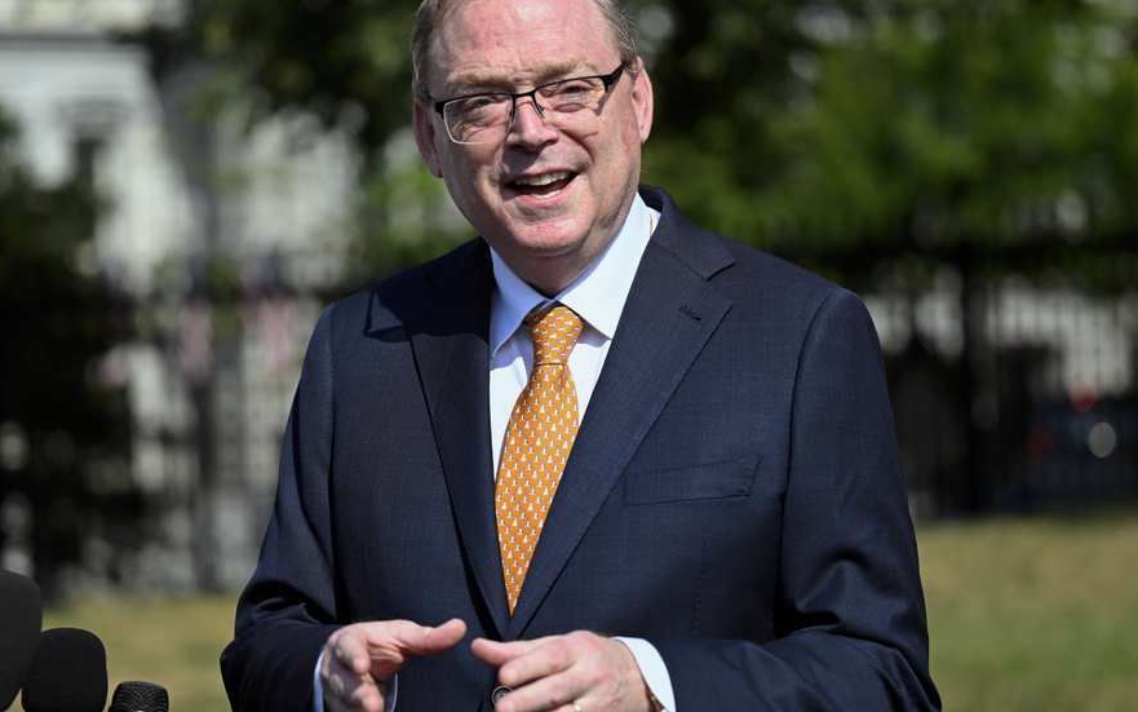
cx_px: 505
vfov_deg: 12.0
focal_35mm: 109
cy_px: 347
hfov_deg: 19.1
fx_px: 3381
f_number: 2.8
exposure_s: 1/2000
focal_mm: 92
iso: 100
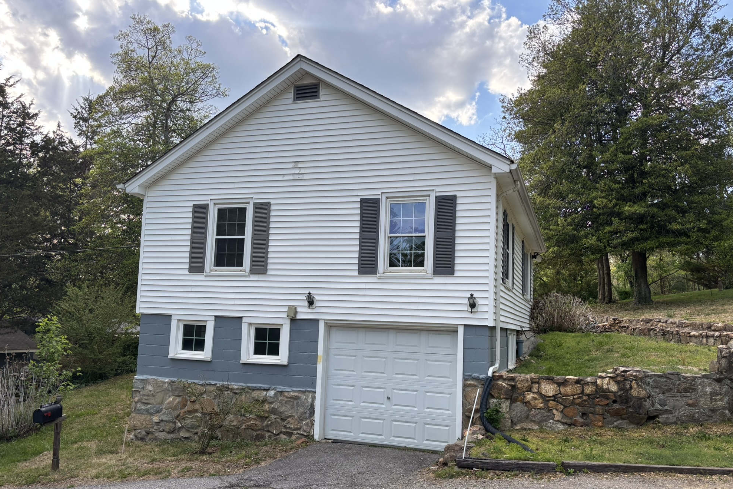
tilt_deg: +6.1
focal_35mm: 28
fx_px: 570
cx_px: 375
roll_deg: -2.4
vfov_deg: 46.3
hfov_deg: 65.5
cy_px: 273
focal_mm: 5.96
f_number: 1.6
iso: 50
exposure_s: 1/670
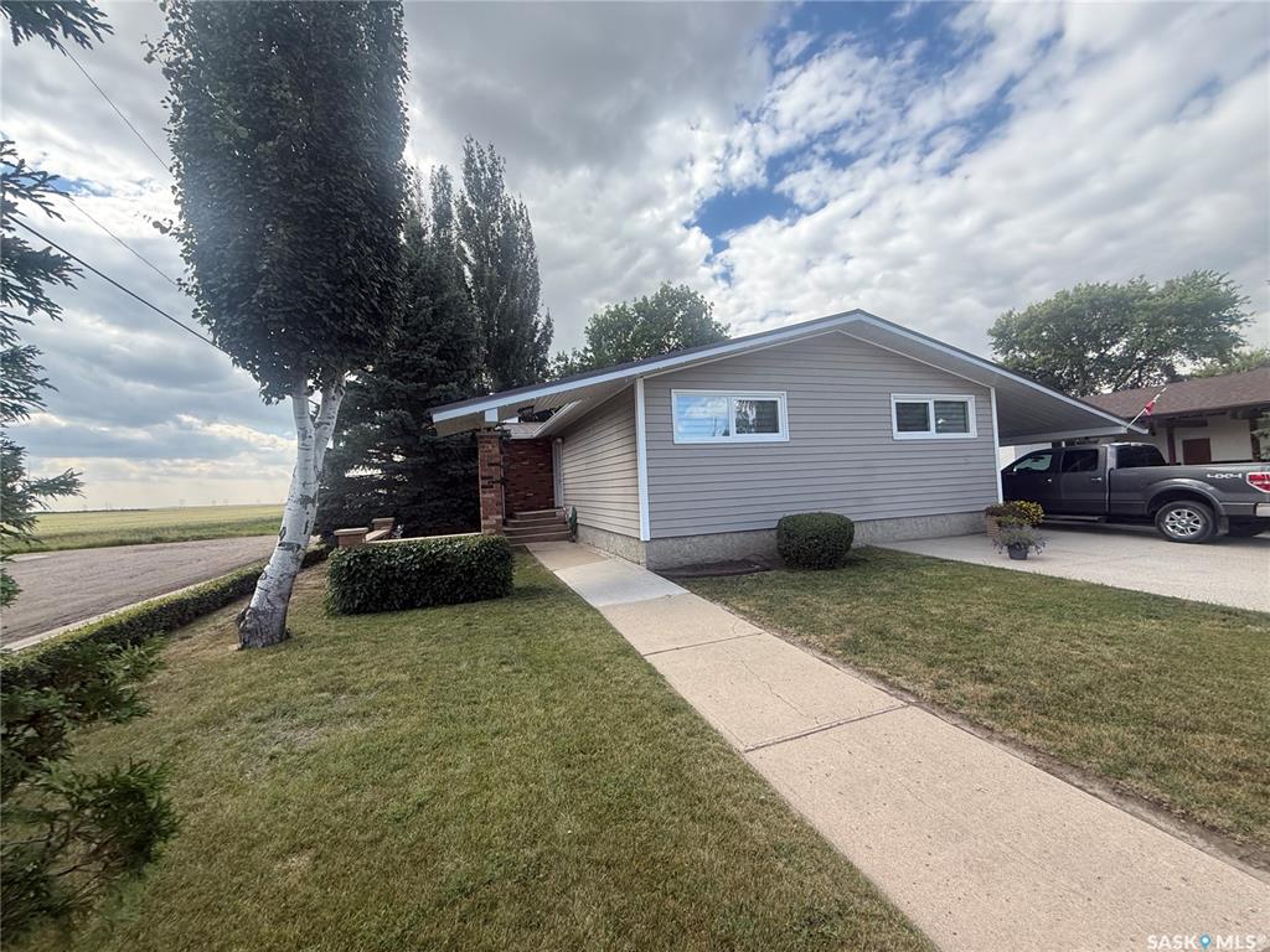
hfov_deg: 102.1
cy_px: 476
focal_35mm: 14
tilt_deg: +0.5
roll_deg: +2.3
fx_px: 514
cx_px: 635
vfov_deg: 85.7
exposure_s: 1/701
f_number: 2.2
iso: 64
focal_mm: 2.22
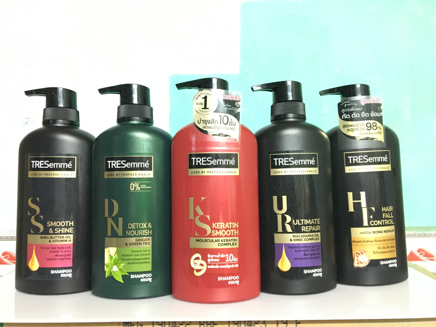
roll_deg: +0.4
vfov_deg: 48.2
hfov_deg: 61.7
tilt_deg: +4.9
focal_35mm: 29
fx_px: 365
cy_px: 164
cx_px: 218
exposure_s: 1/17
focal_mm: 4.15
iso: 500
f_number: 2.2
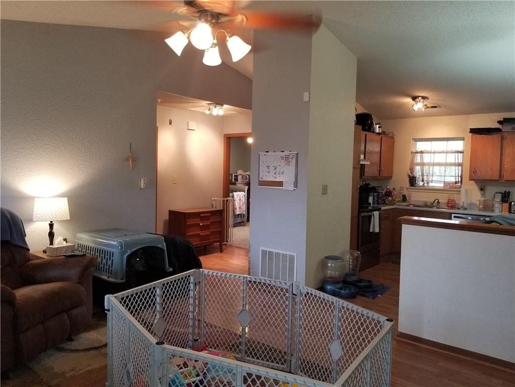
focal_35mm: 26
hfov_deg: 67.3
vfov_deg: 53.1
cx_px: 258
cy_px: 194
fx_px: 387
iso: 100
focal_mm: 4.3
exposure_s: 1/30
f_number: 1.7
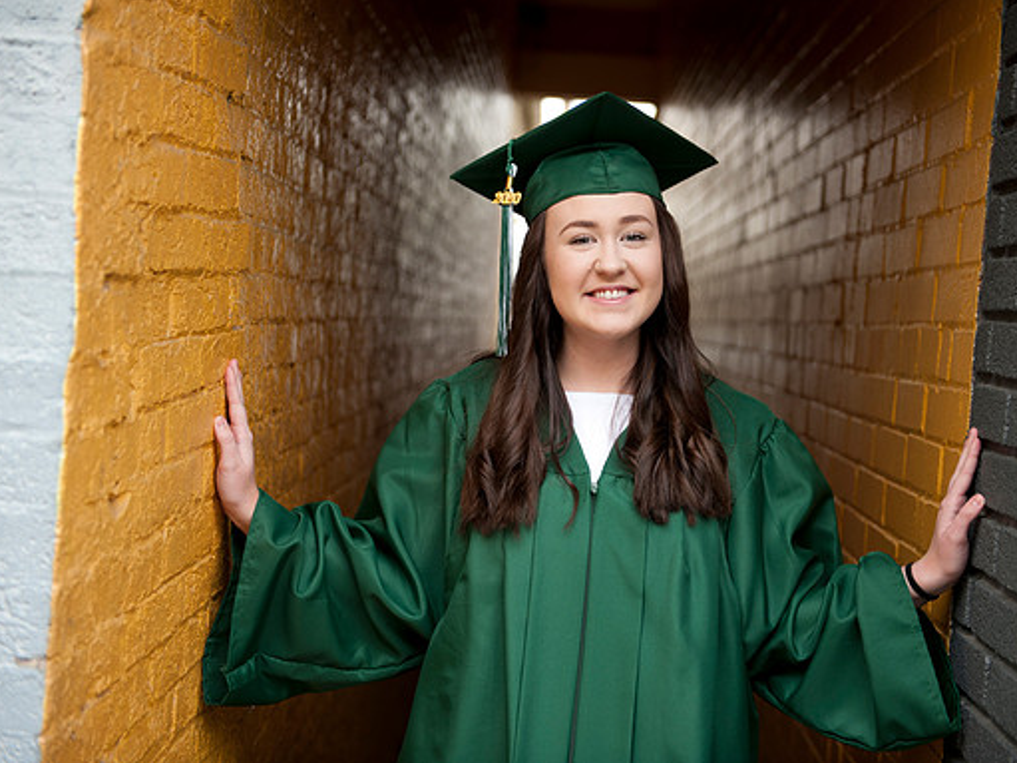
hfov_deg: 32.2
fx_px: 1762
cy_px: 381
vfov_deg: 24.4
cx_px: 565
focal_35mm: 60
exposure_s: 1/60
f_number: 2.8
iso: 160
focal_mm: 55
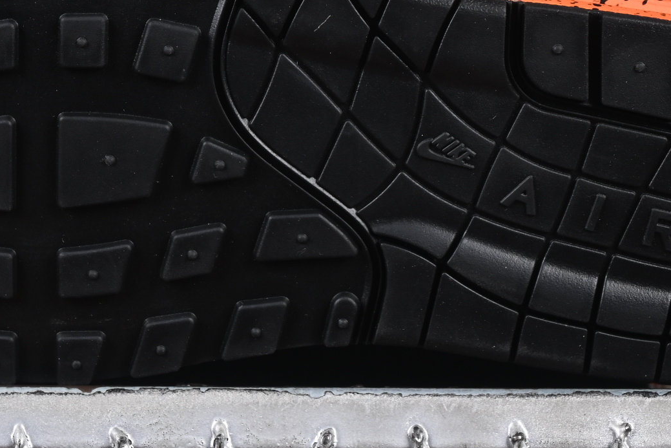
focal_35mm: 201
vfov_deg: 6.8
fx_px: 3747
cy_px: 14
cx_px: 309
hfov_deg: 10.2
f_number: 6.3
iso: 160
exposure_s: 1/60
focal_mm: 50
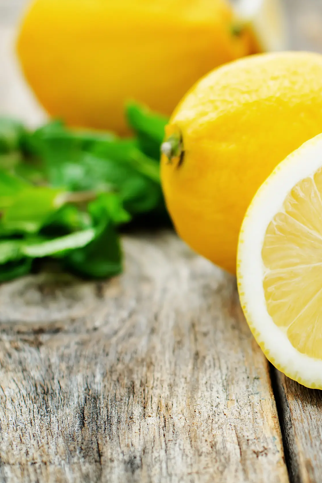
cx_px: 366
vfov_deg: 17.9
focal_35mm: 114
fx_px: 1529
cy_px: 240
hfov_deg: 11.8
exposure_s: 1/15
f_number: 4
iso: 100
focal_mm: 50
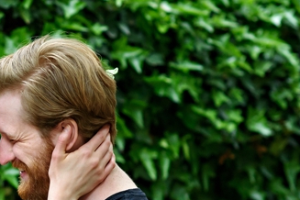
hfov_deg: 8.7
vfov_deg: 5.9
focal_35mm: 234
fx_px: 1950
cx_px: -56
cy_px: 217
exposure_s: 1/800
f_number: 2.8
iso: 1600
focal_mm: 85
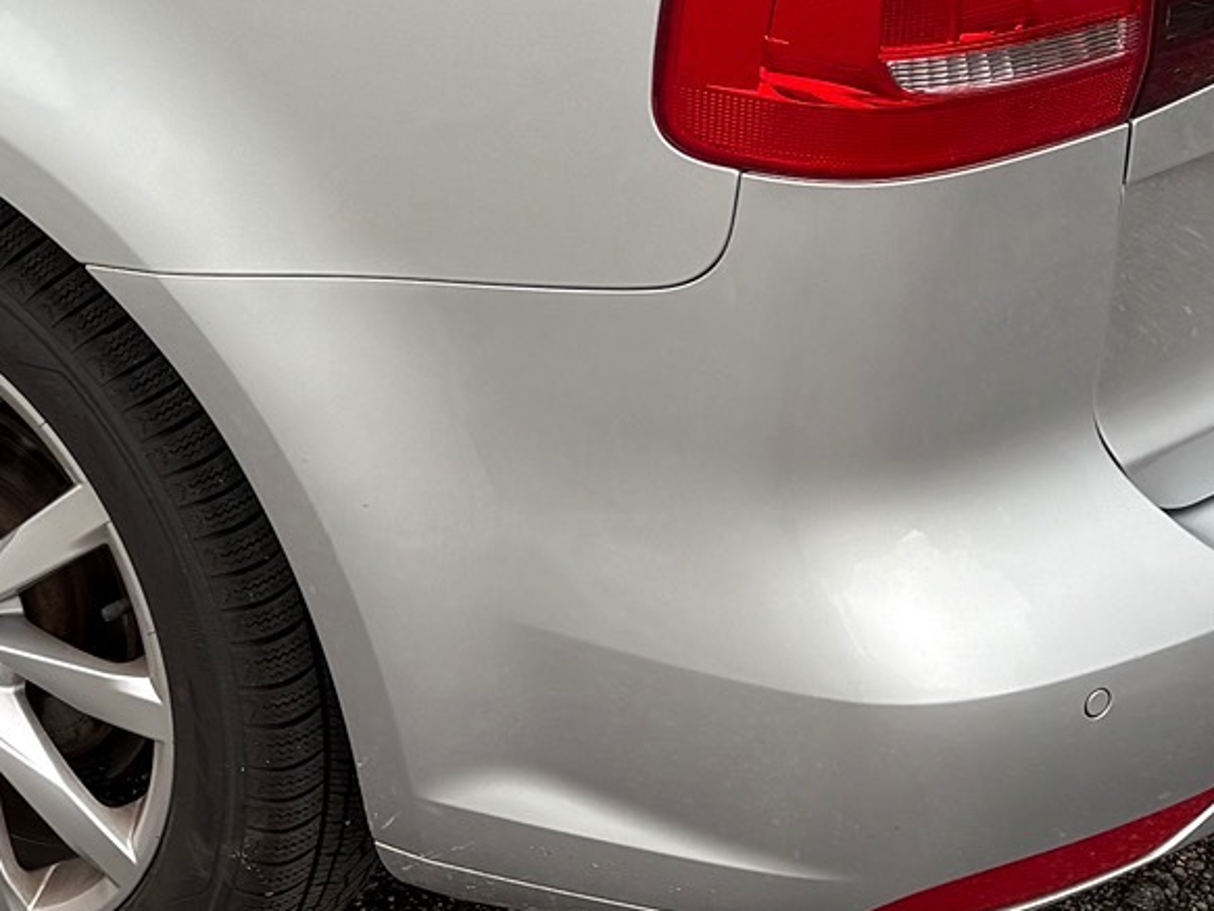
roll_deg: +0.9
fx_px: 3158
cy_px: 35
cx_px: -123
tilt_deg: -21.1
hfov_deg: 20.7
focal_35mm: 90
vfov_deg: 16.1
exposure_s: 1/430
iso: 50
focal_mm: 5.96
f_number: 1.6
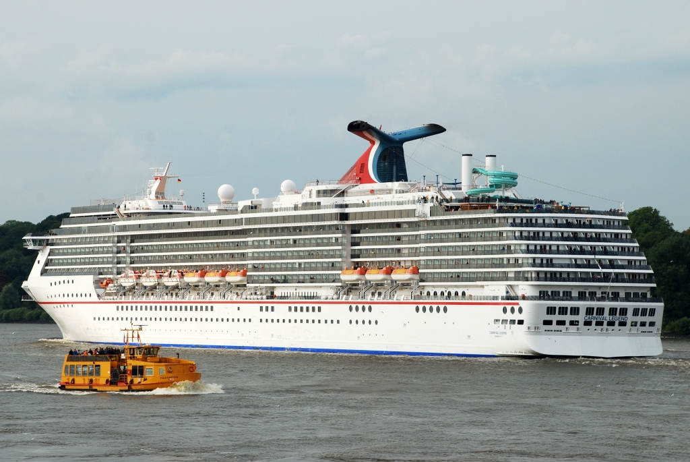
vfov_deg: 10.8
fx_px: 2446
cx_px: 345
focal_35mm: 128
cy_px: 231
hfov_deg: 16.1
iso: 140
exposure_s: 1/250
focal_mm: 85
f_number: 10
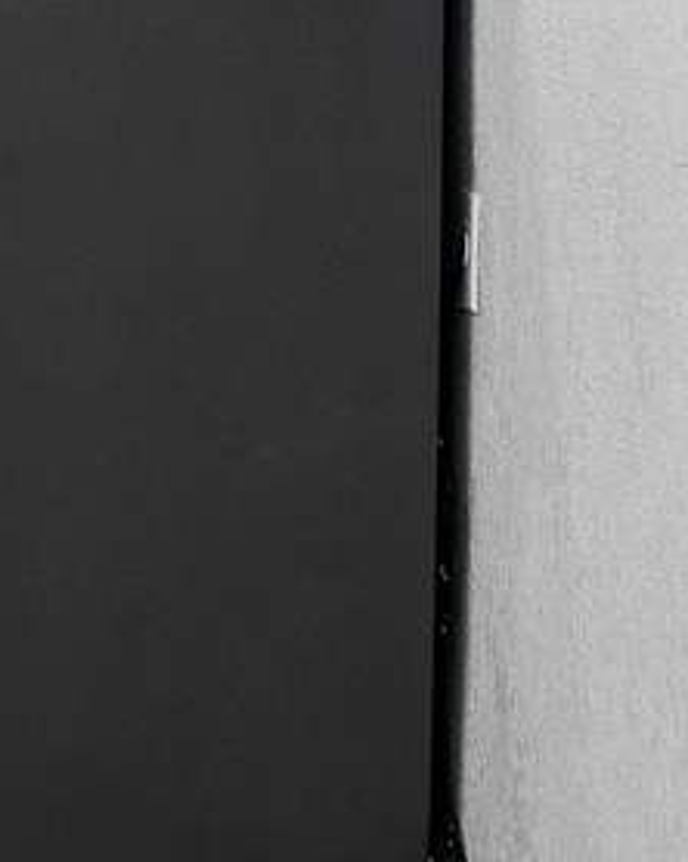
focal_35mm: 93
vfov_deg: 20.1
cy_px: 31
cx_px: -1237
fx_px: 2370
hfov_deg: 11.5
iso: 900
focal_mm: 17
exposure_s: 1/20
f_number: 8
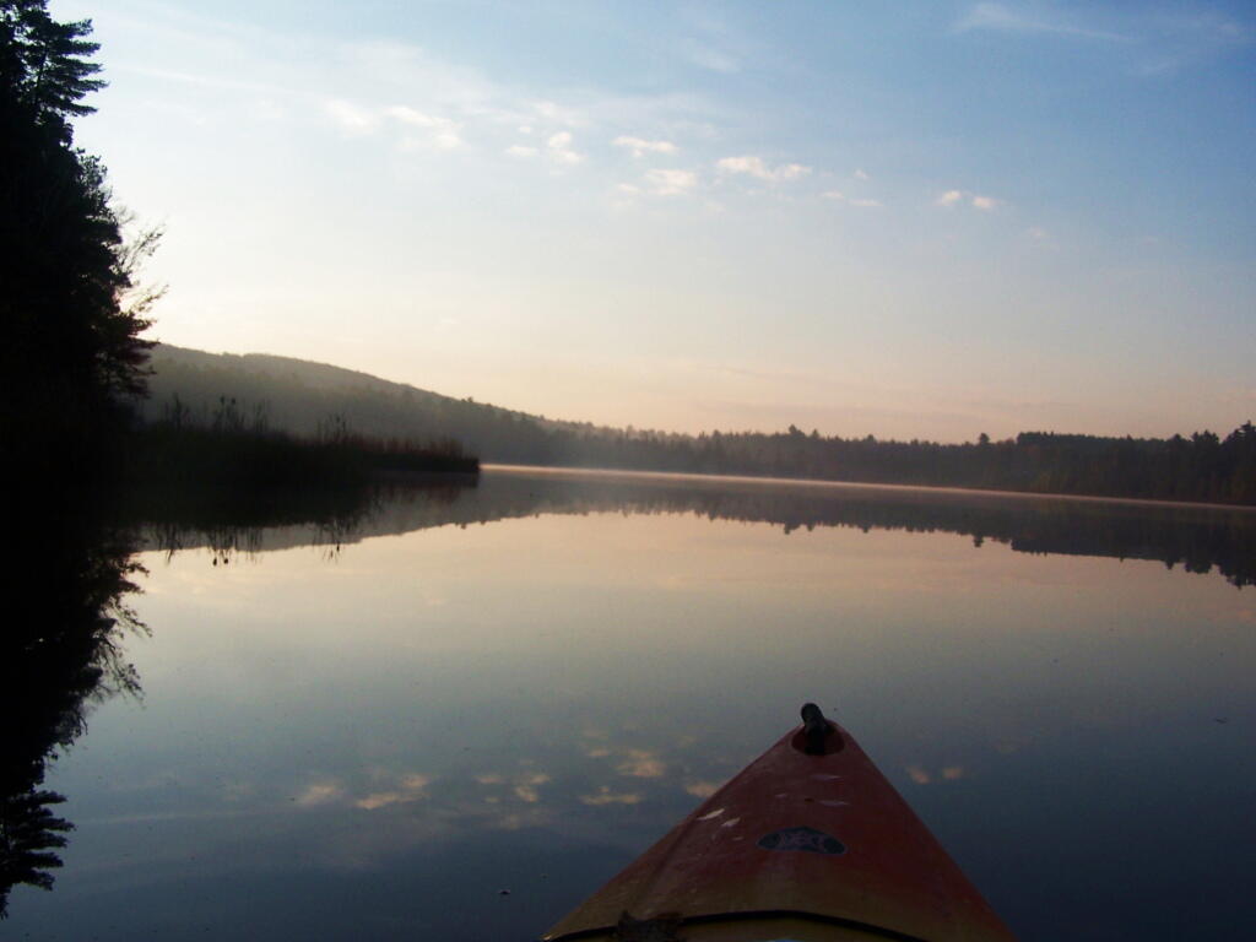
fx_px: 1379
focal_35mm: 38
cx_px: 628
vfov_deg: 37.7
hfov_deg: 49.0
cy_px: 471
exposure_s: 1/1000
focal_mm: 6.3
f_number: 4
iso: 80
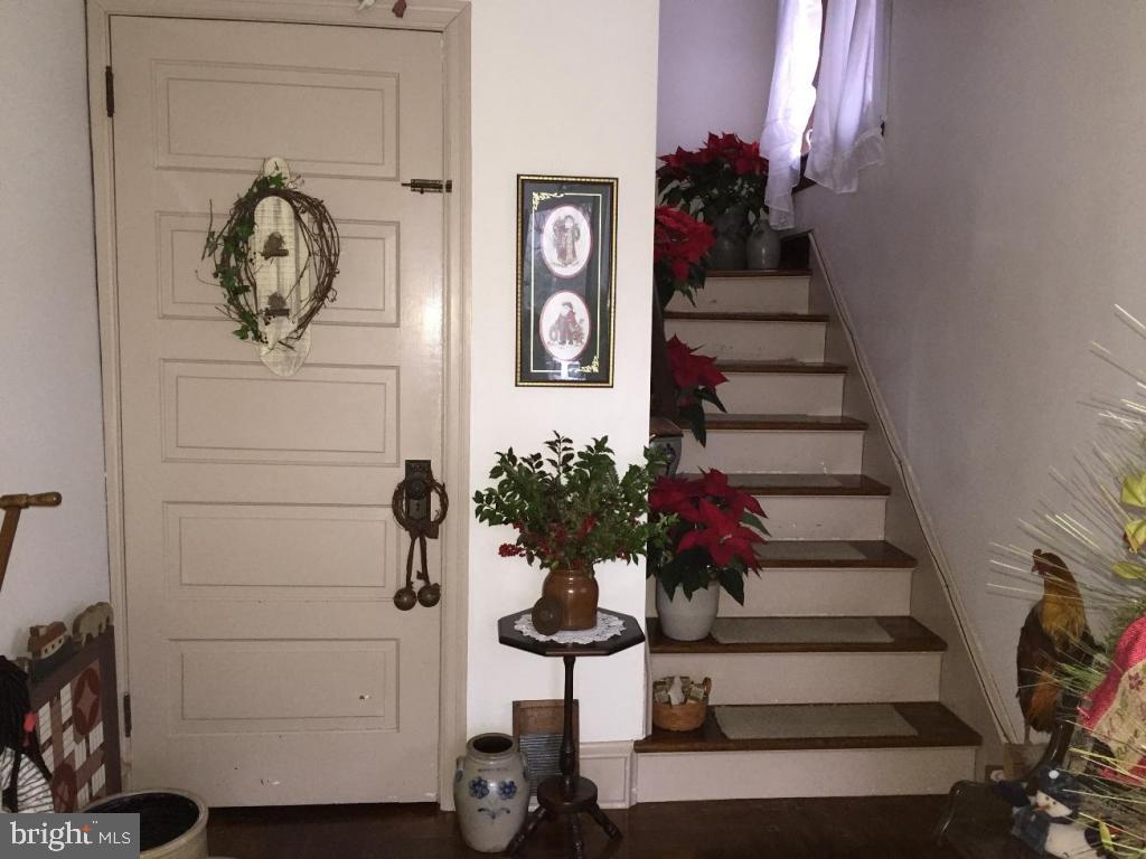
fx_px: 960
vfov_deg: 48.2
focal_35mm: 29
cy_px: 430
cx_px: 573
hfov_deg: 61.7
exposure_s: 1/16
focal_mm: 4.15
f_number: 2.2
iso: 200
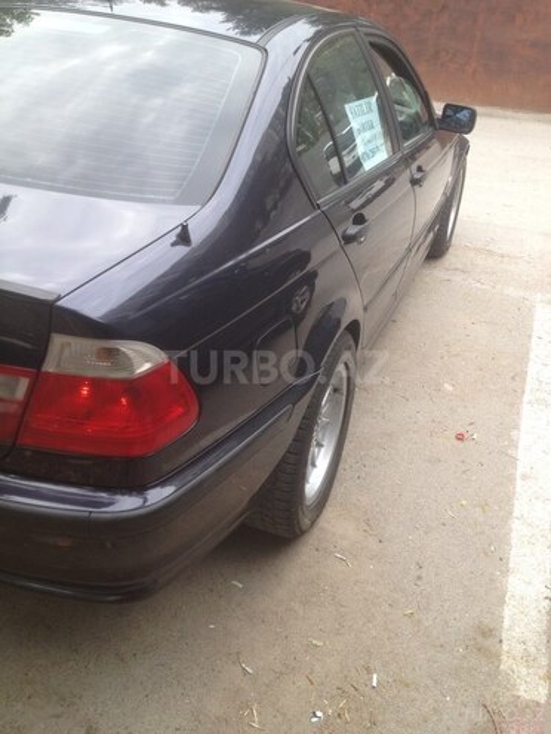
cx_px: 276
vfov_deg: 52.6
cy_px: 367
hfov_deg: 40.7
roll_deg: +0.8
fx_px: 743
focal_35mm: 35
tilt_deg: -31.3
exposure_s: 1/140
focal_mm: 4.28
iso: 50
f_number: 2.4
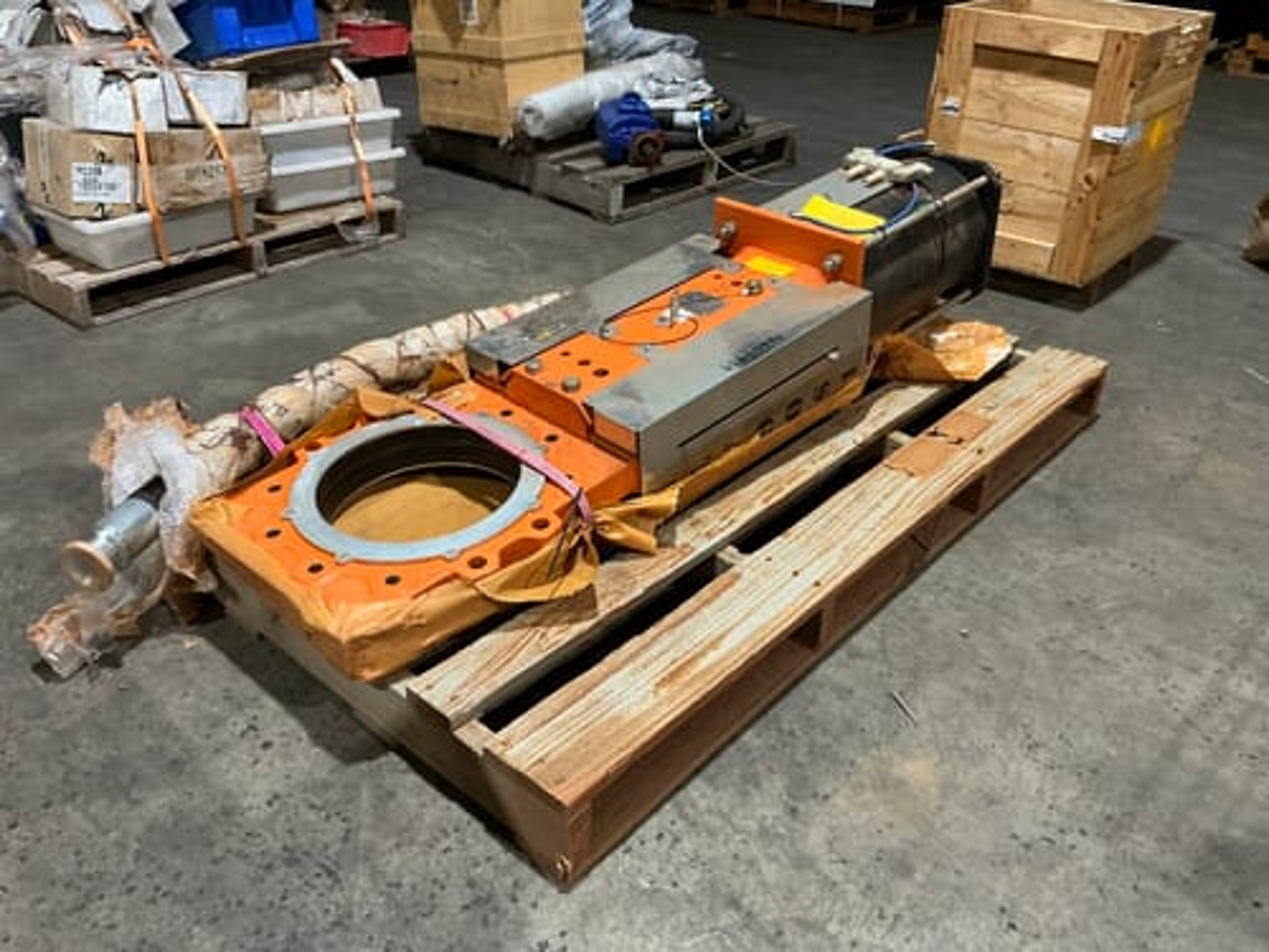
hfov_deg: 63.4
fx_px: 1026
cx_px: 634
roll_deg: -2.9
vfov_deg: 49.7
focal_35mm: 28
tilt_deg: -30.2
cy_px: 476
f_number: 1.8
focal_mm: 3
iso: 125
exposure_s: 1/50
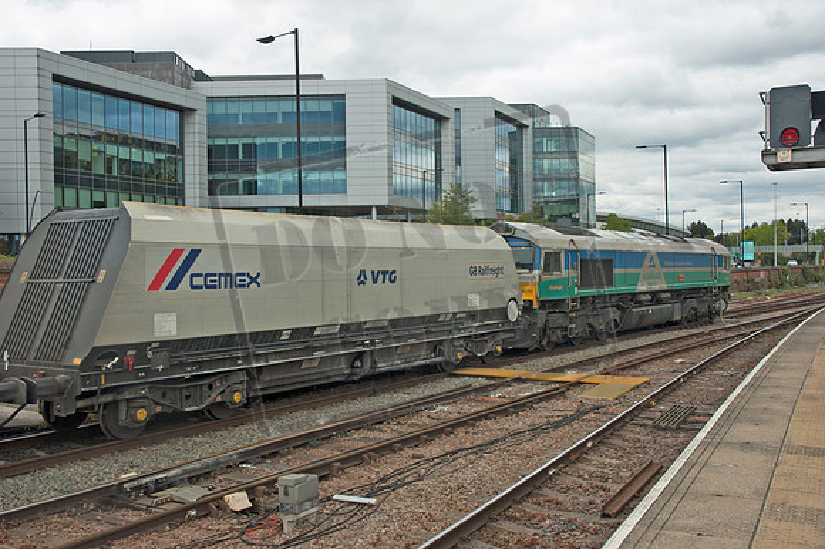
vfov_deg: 36.8
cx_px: 412
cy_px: 274
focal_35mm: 36
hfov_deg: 53.2
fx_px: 824
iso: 200
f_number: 7.1
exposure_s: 1/200
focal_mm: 24
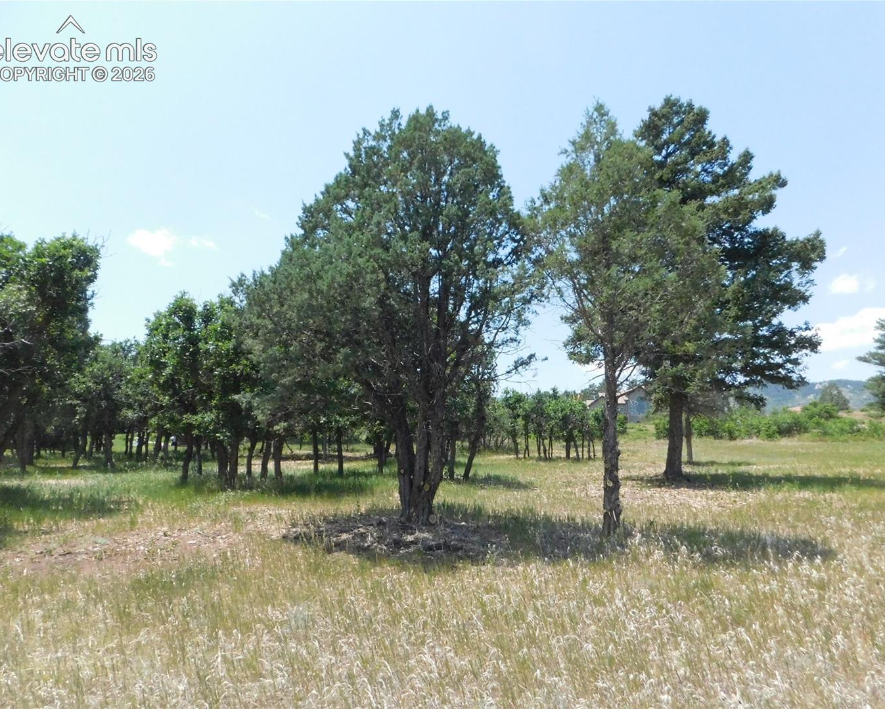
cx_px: 449
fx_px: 629
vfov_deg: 58.8
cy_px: 354
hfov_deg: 70.3
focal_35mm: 24
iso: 800
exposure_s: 1/1500
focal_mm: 4
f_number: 6
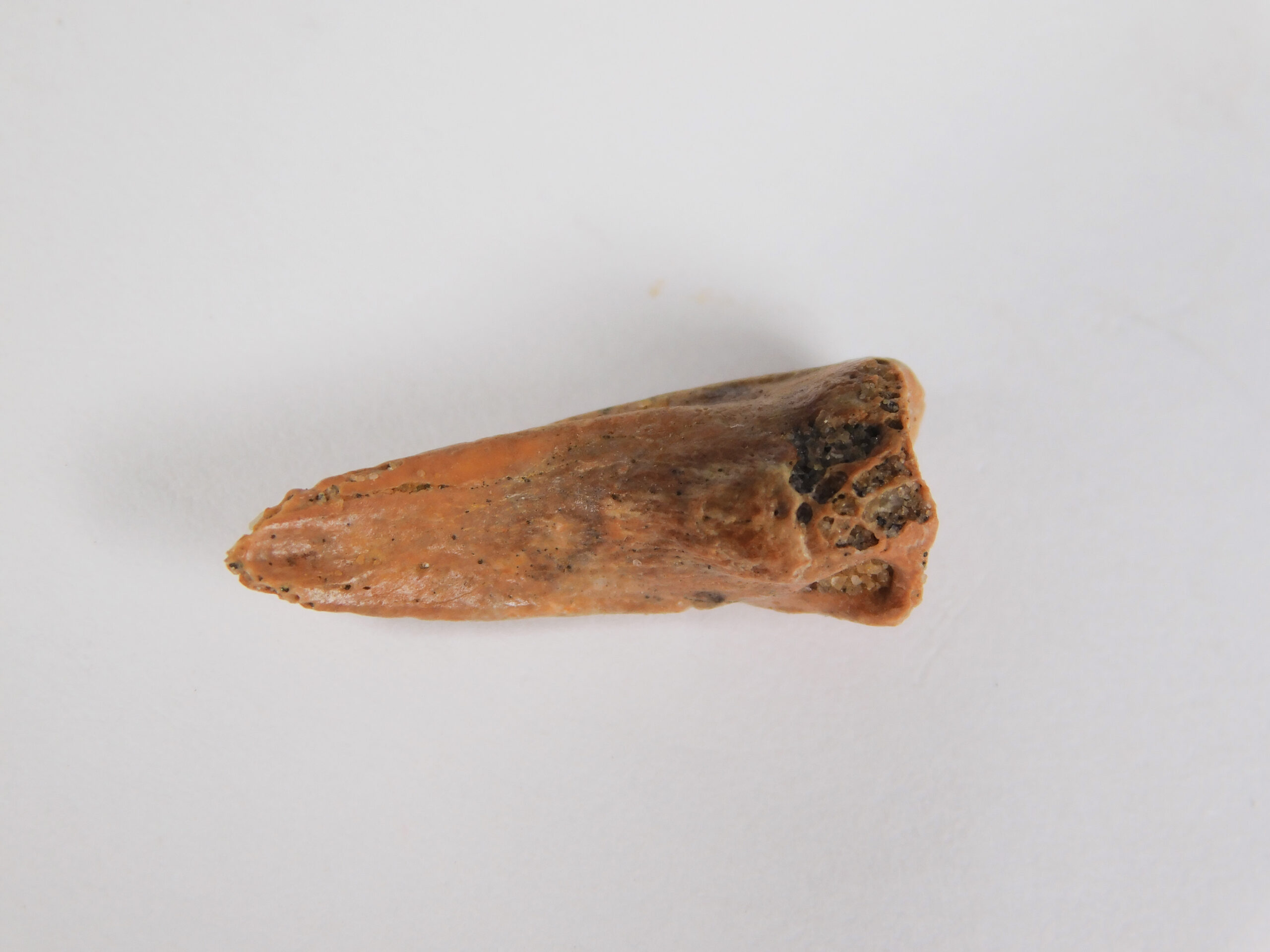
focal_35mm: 202
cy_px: 476
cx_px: 635
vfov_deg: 7.4
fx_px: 7411
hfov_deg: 9.8
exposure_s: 1/125
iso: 125
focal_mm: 35.9
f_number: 5.4
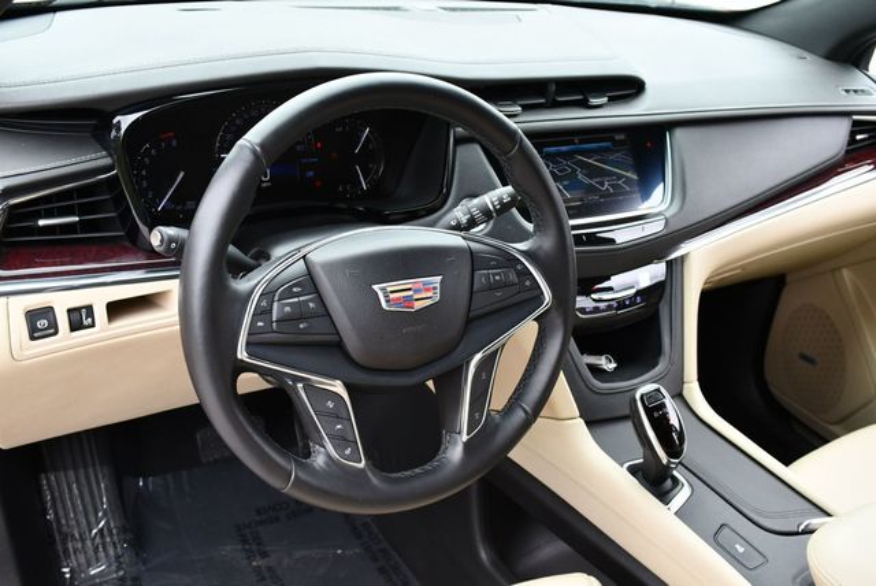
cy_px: 293
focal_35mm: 36
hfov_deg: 53.1
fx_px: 877
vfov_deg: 36.9
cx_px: 438
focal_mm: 18
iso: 400
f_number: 5
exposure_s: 1/250
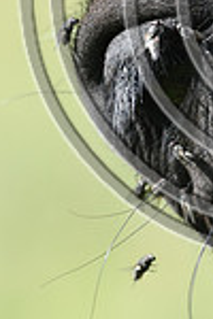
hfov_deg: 1.2
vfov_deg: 1.8
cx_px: 267
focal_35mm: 1158
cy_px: -51
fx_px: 10276
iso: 280
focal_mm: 200
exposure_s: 1/1250
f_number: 3.5
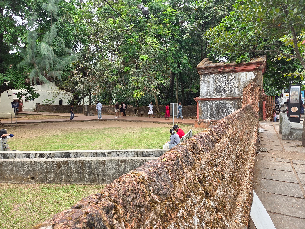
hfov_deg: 73.9
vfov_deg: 58.9
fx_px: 203
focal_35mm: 23
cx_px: 152
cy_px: 114
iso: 80
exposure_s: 1/758
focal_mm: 5.4
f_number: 1.8
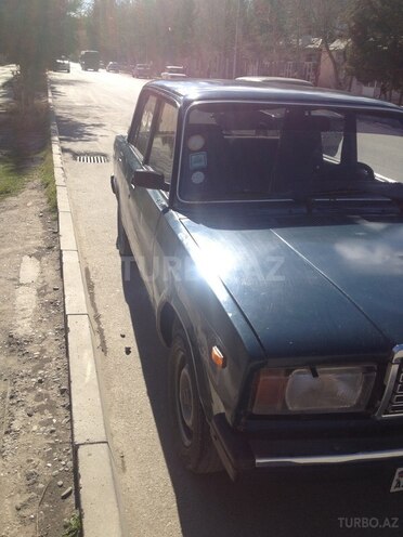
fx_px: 543
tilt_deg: -20.7
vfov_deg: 52.6
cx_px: 202
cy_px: 268
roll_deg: -1.9
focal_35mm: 35
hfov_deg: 40.7
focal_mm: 4.28
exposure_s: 1/1577
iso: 50
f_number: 2.4
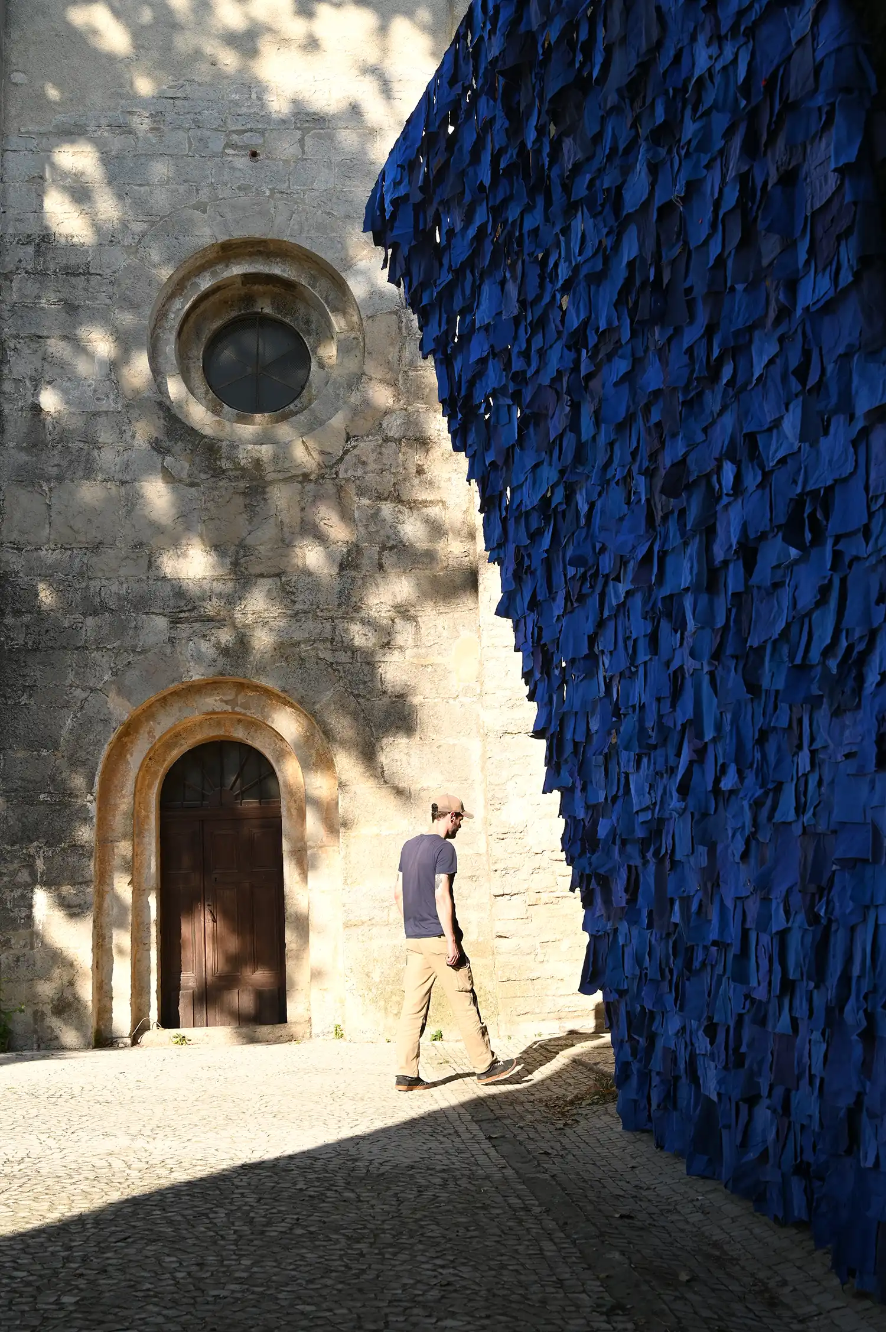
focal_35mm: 38
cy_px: 666
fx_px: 1404
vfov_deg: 50.7
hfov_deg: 35.0
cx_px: 443
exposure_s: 1/250
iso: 200
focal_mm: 38
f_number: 7.1
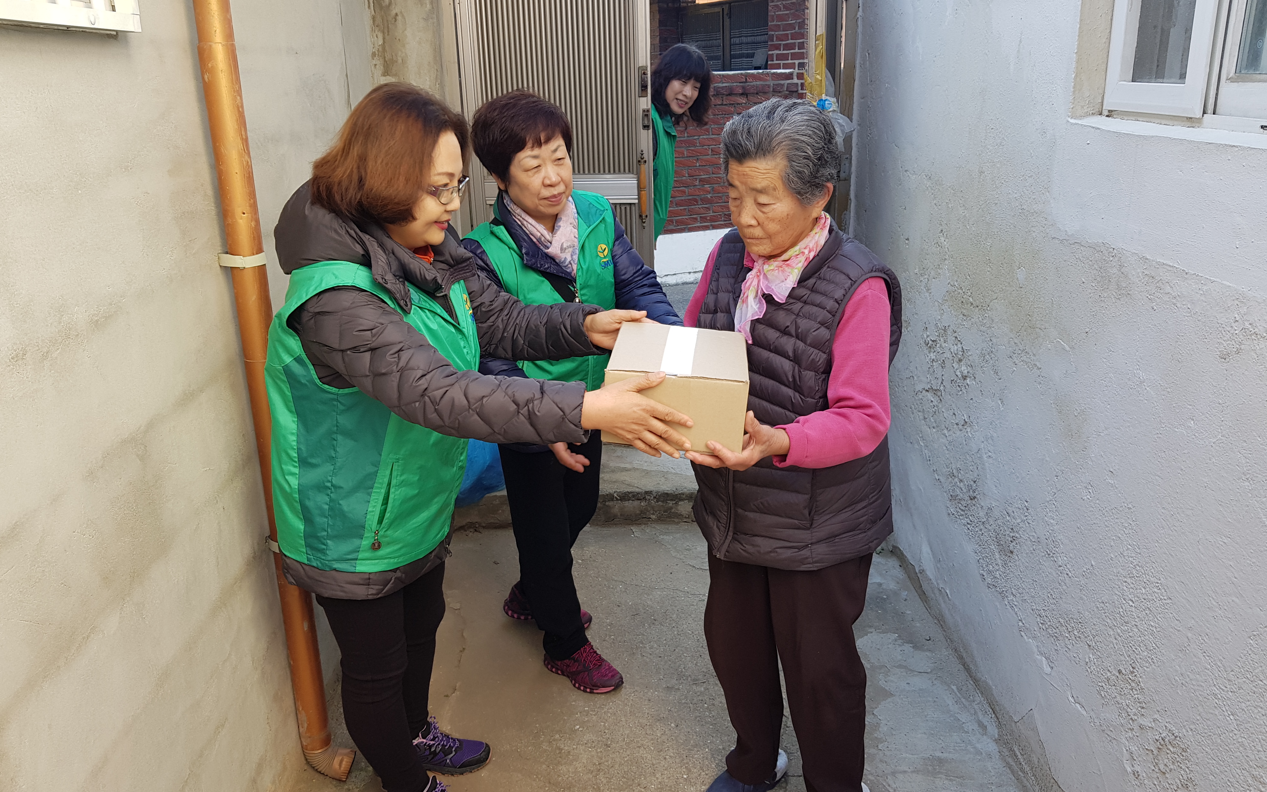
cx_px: 632
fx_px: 967
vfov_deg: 44.5
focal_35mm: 28
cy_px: 433
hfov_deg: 66.5
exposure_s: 1/137
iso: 40
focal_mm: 4.3
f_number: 1.7
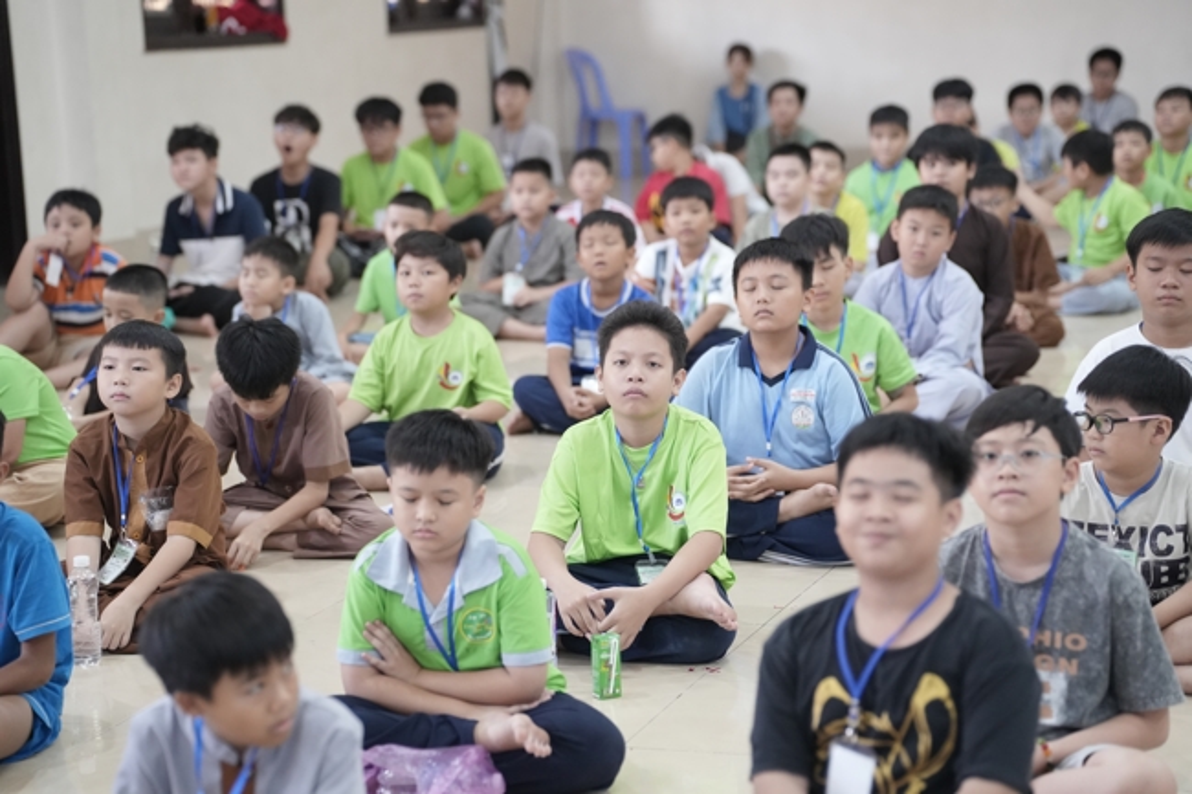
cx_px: 596
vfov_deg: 15.2
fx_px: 2979
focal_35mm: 90
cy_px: 397
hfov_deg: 22.6
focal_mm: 90
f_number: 2.8
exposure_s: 1/160
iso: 4000
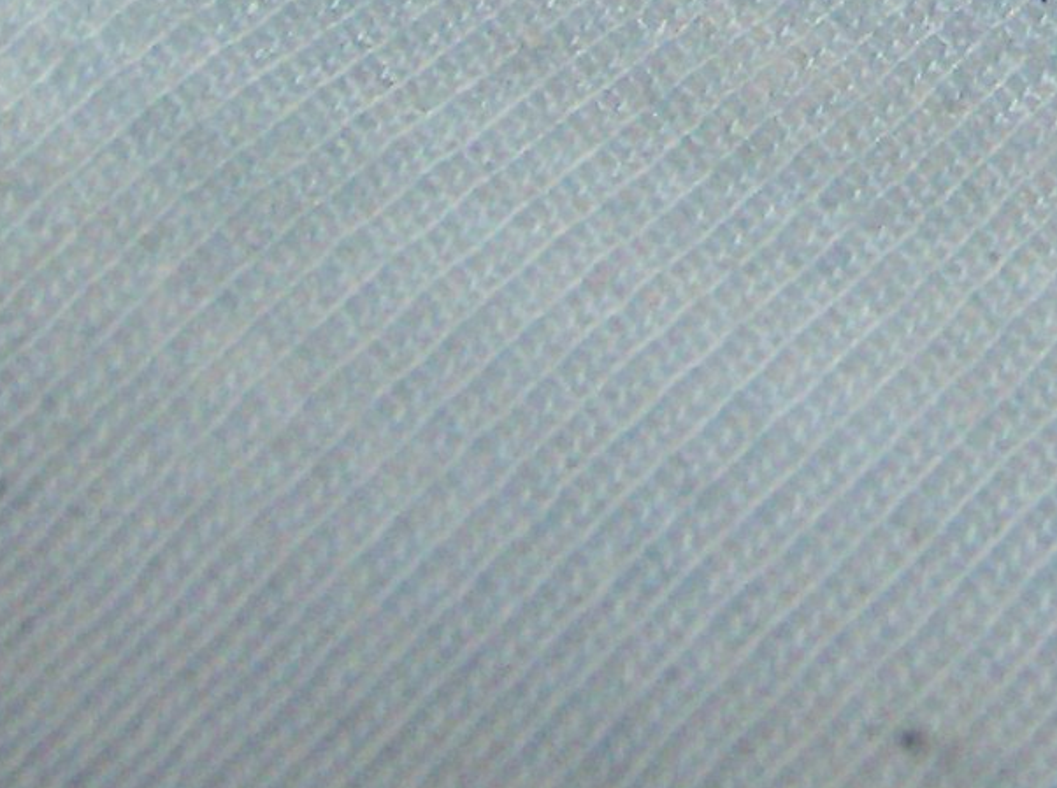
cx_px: 1043
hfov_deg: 12.7
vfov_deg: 9.0
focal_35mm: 154
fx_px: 4693
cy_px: -853
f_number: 2.8
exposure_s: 1/60
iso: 200
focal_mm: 6
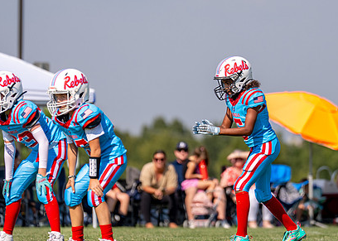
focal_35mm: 495
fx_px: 4749
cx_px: 223
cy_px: 108
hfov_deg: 4.1
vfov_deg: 2.9
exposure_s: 1/3200
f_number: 2.8
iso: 125
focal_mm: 200
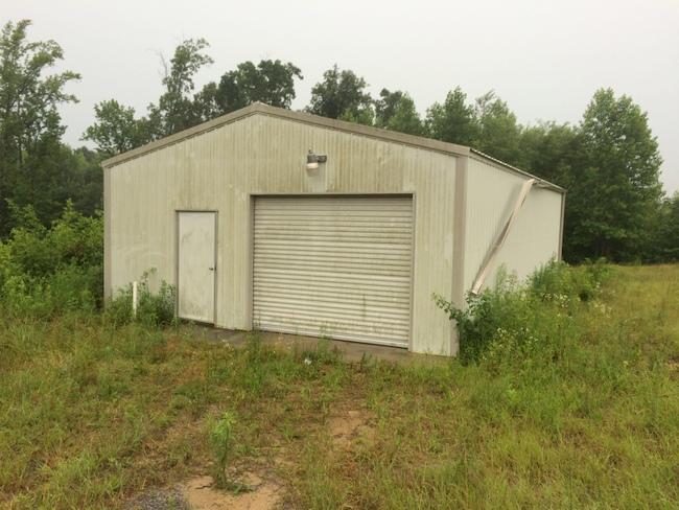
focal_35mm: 29
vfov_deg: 48.3
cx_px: 340
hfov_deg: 61.6
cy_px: 255
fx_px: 569
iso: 50
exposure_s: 1/120
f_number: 2.2
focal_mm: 4.15
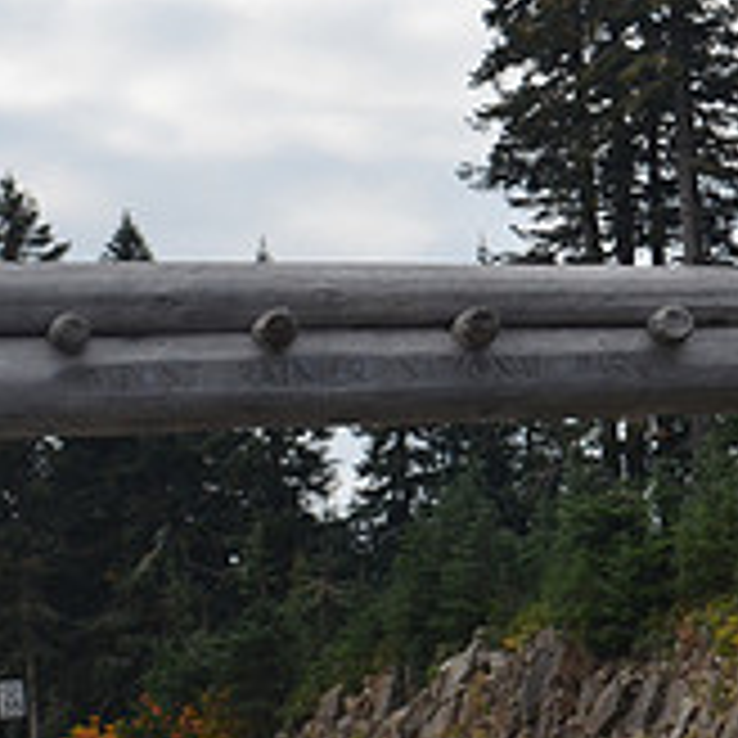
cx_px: 320
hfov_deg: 12.9
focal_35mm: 135
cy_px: 378
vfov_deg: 12.9
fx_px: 3256
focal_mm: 30
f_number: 6.3
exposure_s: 1/160
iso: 200
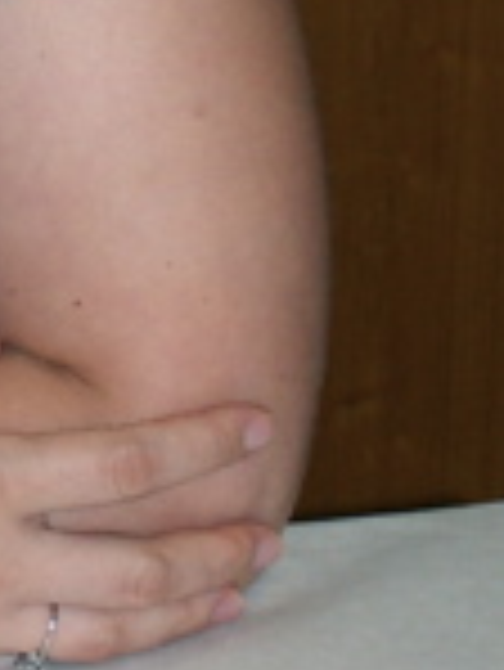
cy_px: -103
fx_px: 6242
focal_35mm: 322
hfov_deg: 4.6
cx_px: -446
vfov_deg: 6.1
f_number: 3.2
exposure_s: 1/80
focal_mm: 12.4
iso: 80
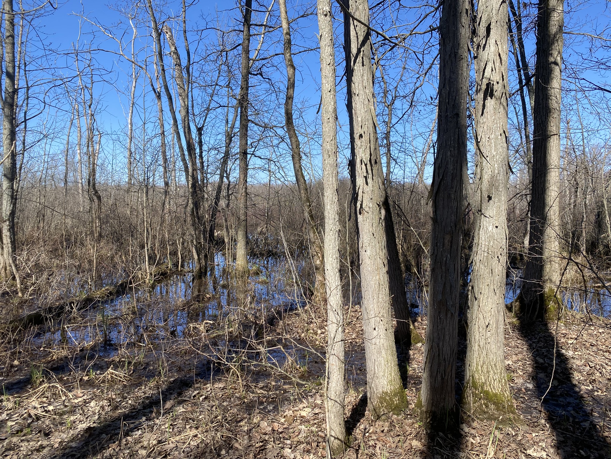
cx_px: 306
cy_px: 230
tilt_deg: -3.5
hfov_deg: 67.3
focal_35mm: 26
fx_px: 459
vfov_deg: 53.1
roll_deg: +0.0
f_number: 1.8
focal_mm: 4.25
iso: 32
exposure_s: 1/1678
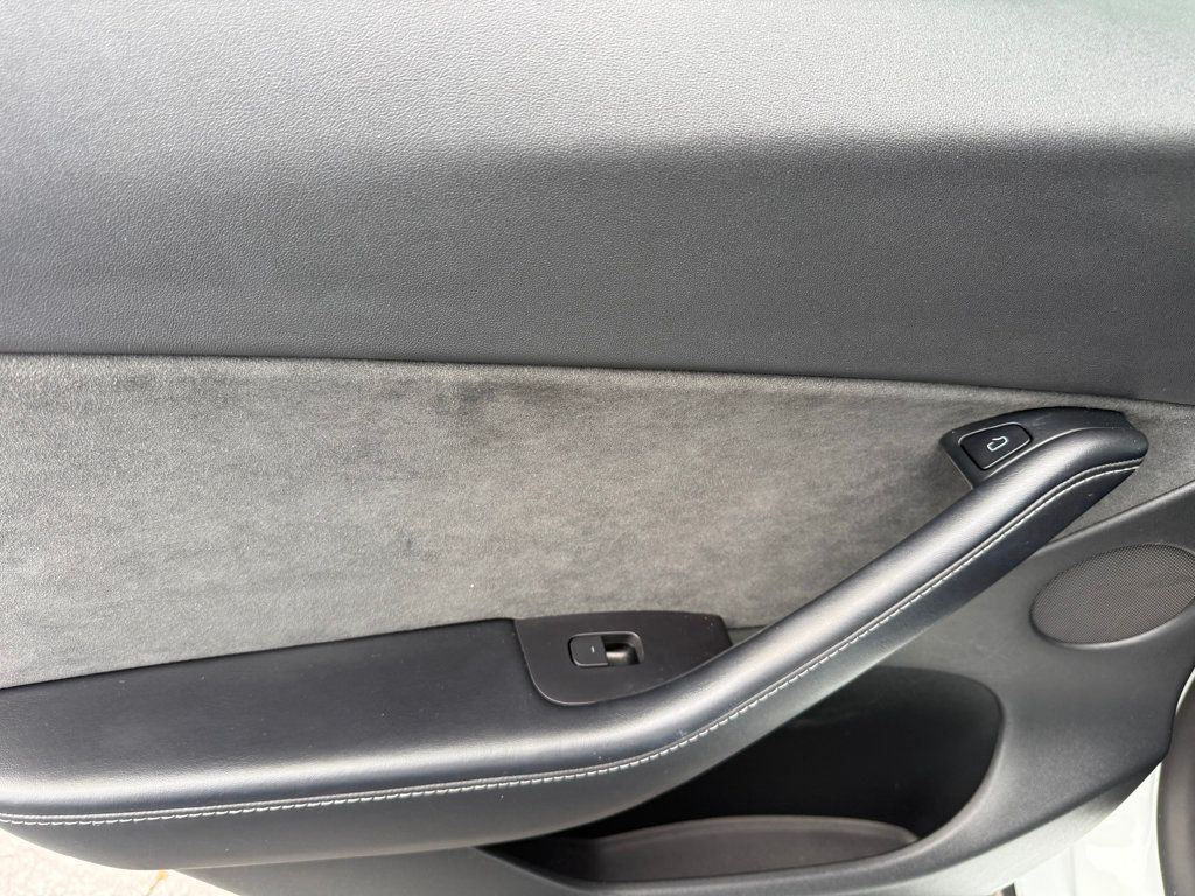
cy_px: 448
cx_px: 598
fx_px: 829
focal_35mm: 24
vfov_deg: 56.8
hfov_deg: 71.6
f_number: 1.78
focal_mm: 6.76
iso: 125
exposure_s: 1/174
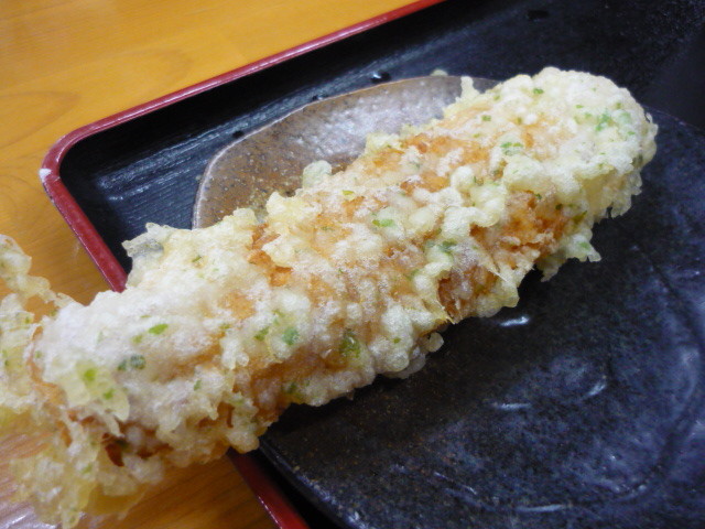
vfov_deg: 42.9
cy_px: 264
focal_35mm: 33
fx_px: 672
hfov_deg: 55.4
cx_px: 352
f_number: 2.8
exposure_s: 1/25
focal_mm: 5.5
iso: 400
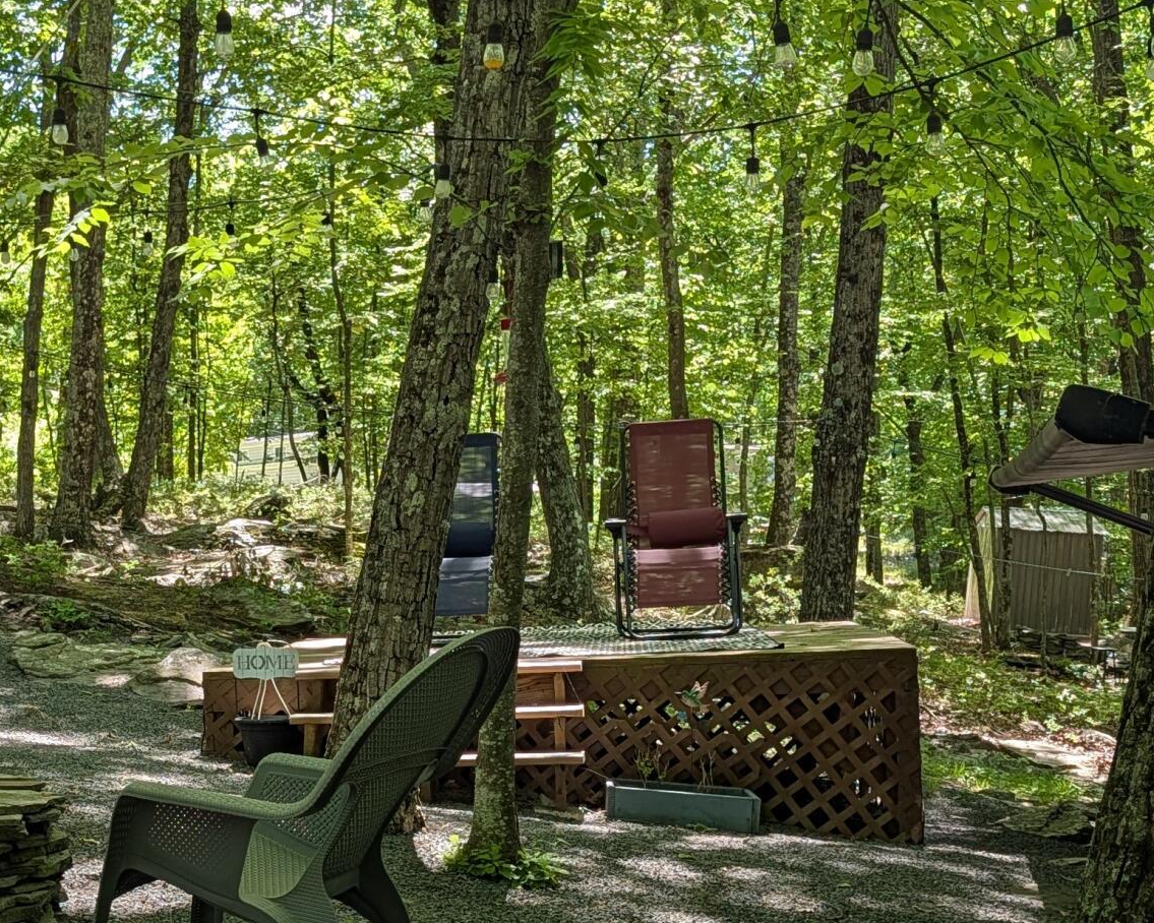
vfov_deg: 24.4
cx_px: 222
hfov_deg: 29.7
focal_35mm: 62
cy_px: 672
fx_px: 2118
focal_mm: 6.9
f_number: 1.68
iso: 21
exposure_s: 1/139
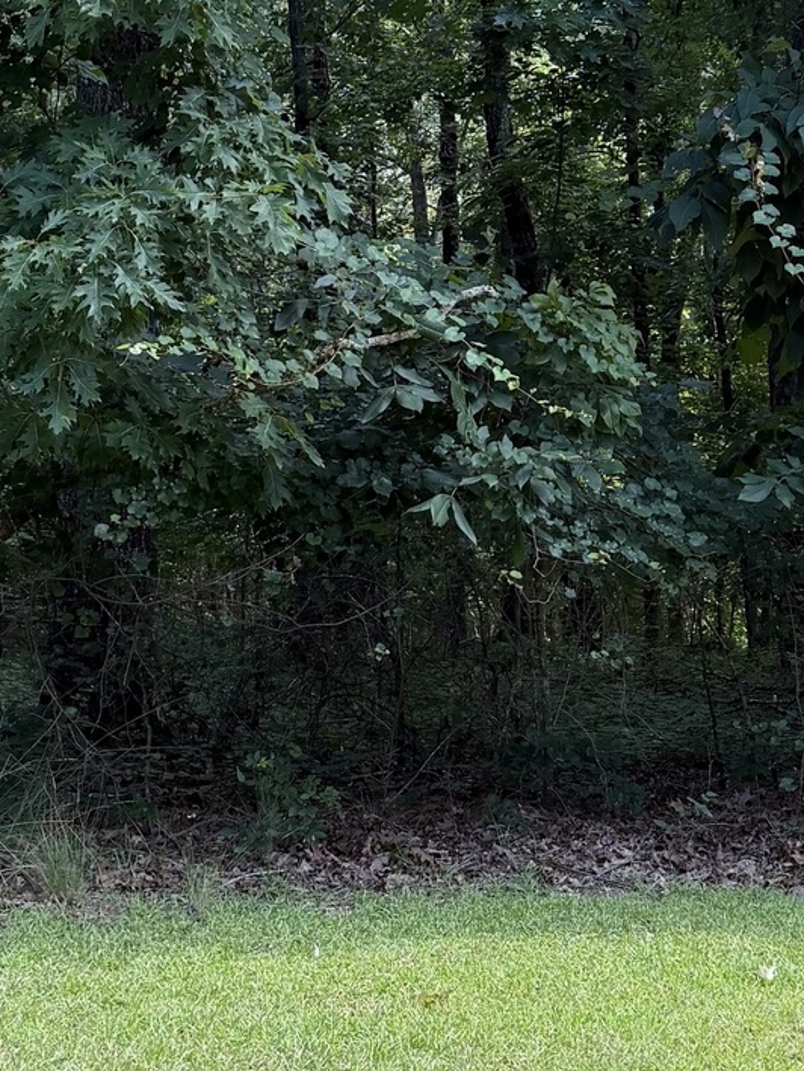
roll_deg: +2.8
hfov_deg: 18.9
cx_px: 491
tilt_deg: +4.8
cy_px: 227
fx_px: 2415
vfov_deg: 24.6
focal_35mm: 78
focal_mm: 6.76
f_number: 1.78
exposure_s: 1/514
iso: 100
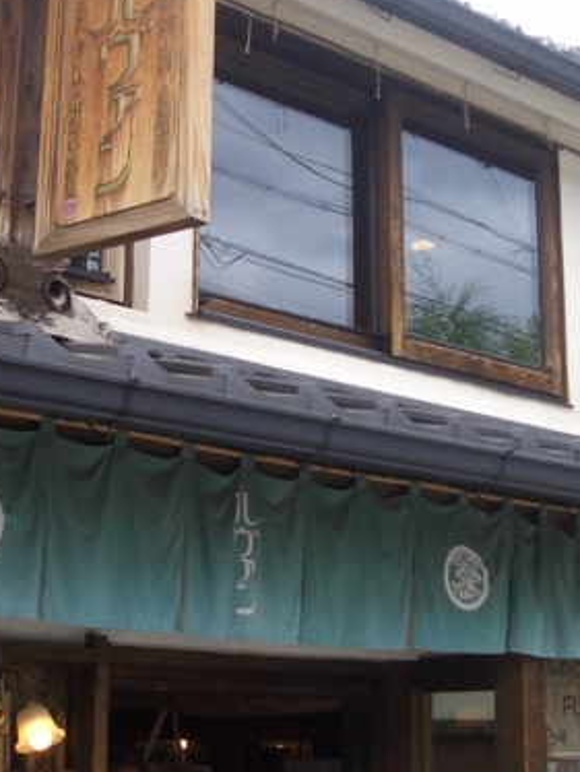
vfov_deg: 25.3
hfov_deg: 19.2
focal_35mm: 77
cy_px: 415
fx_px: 1718
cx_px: 258
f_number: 4
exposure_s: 1/125
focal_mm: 4.8
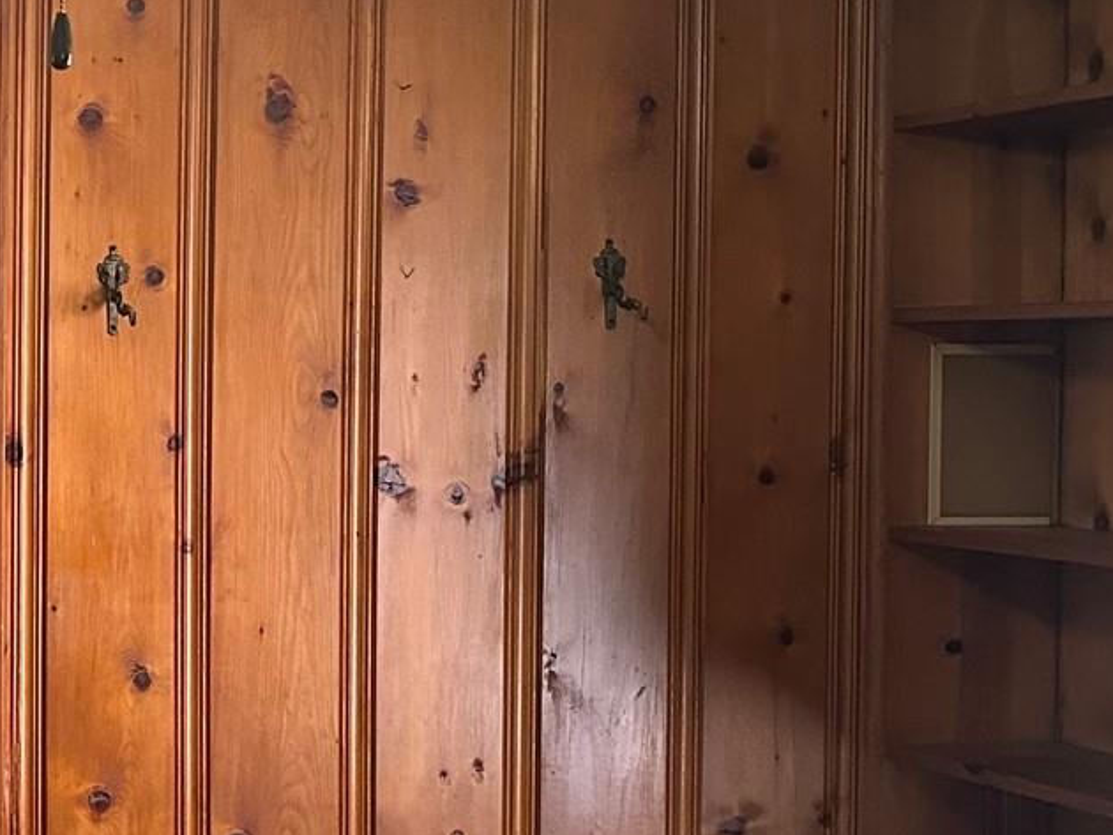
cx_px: -449
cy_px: 447
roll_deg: +0.2
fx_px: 2509
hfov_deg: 21.8
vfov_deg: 18.9
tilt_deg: -1.6
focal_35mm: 78
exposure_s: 1/60
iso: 500
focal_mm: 6.86
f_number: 1.78
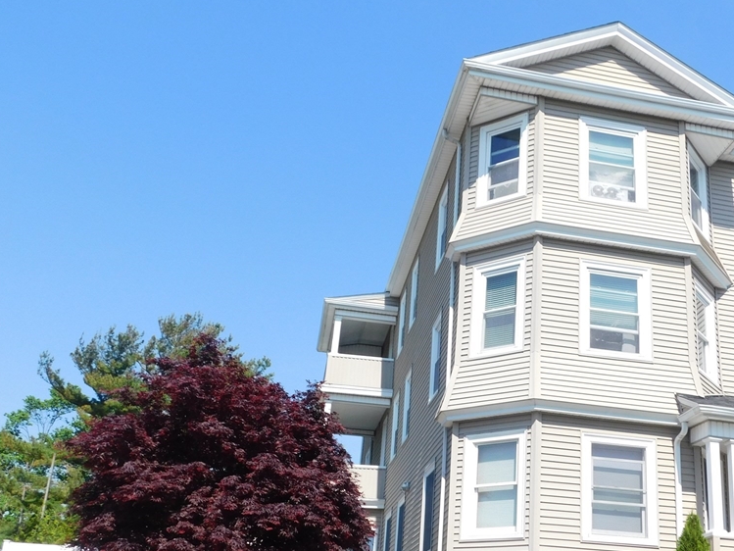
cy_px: 358
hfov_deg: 45.2
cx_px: 483
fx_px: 870
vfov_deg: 34.9
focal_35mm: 41
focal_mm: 5.3
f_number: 3.2
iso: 125
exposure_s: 1/1000
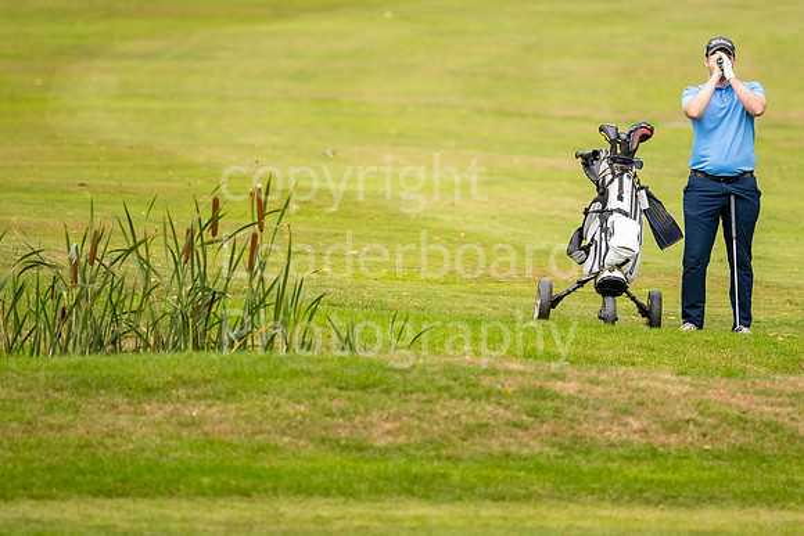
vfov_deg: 2.6
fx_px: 11631
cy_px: 226
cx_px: 465
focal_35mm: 521
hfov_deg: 4.0
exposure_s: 1/1250
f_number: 4
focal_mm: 300
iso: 400
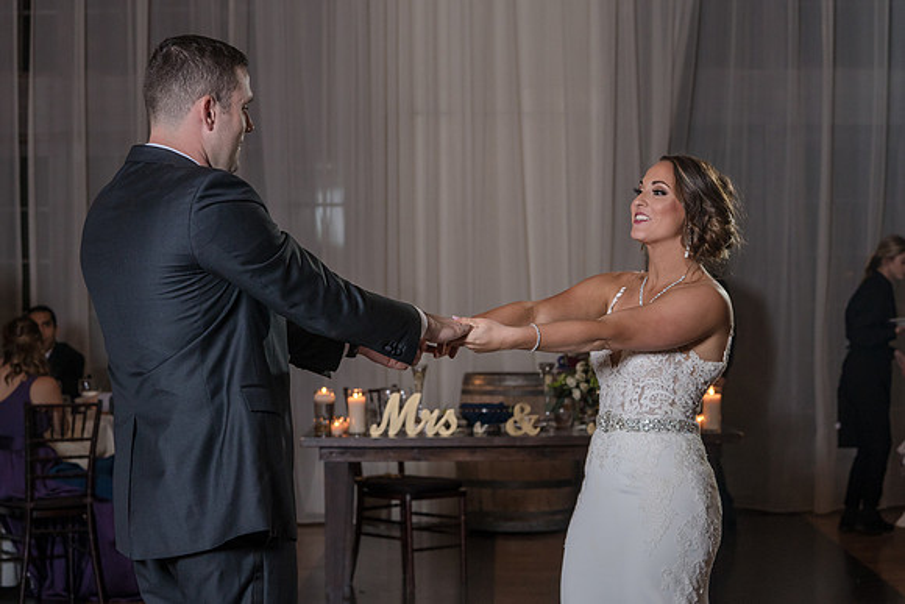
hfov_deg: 24.4
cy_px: 249
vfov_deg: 16.4
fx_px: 2088
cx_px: 505
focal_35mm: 83
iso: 2000
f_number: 5.6
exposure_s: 1/100
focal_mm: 70
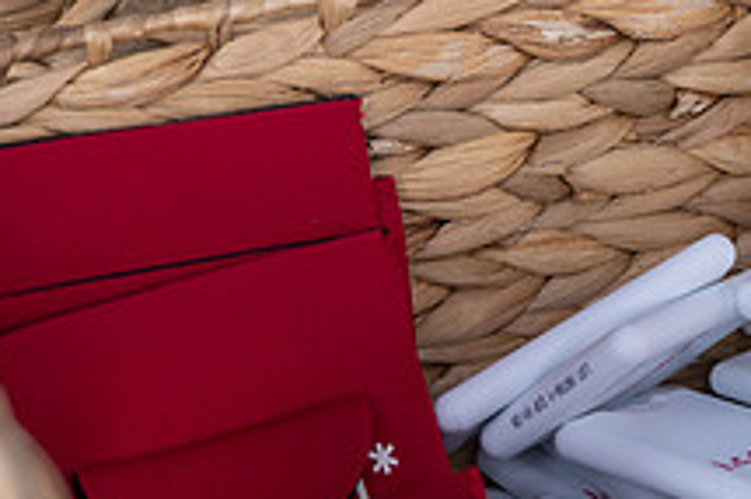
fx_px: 2022
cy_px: 387
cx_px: 660
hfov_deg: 20.7
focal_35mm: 97
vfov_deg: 14.0
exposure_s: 1/200
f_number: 4
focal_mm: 36
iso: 250
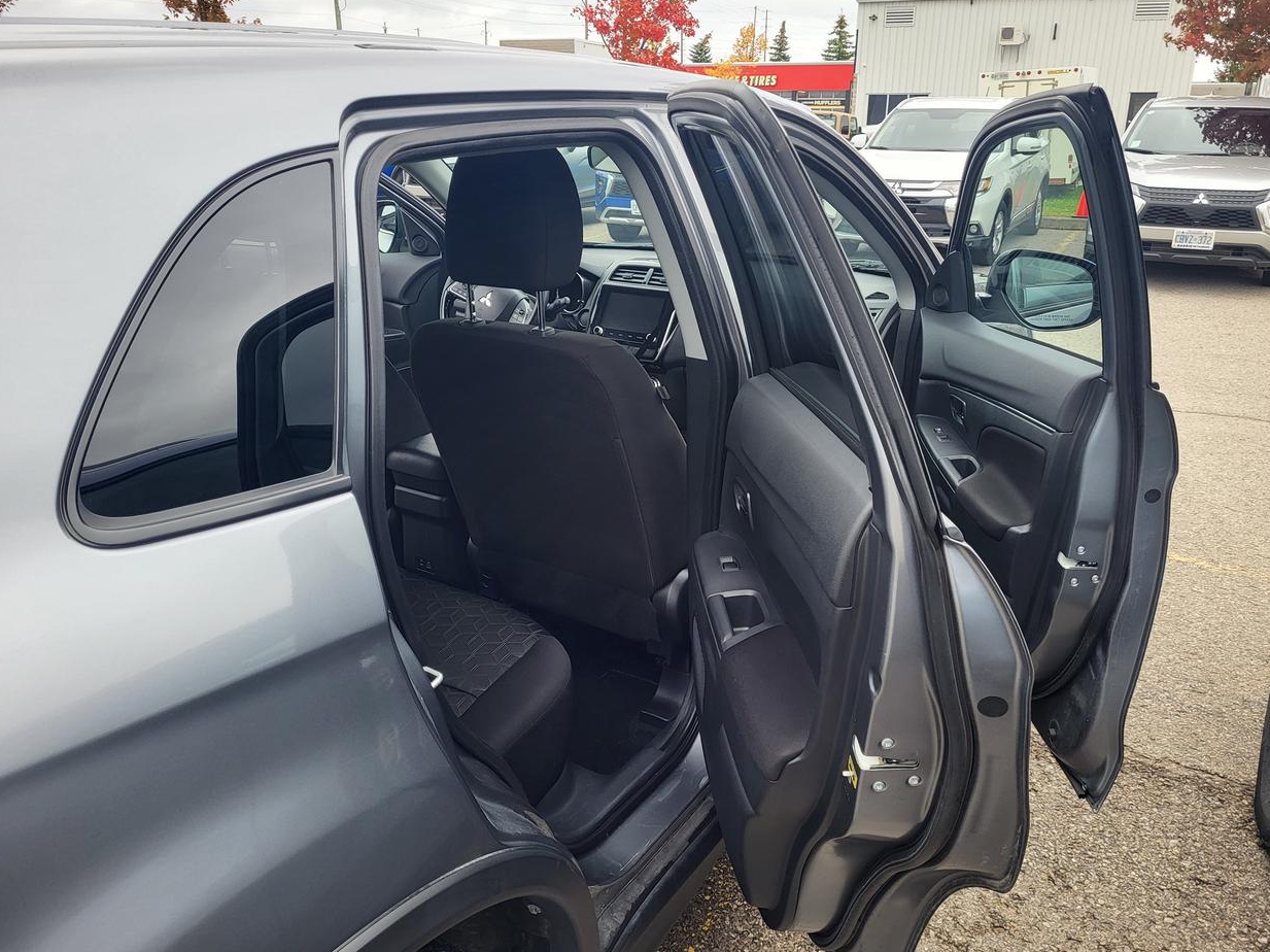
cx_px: 653
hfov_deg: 65.3
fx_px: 990
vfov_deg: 51.3
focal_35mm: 27
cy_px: 482
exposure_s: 1/165
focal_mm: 5.4
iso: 40
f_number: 1.8
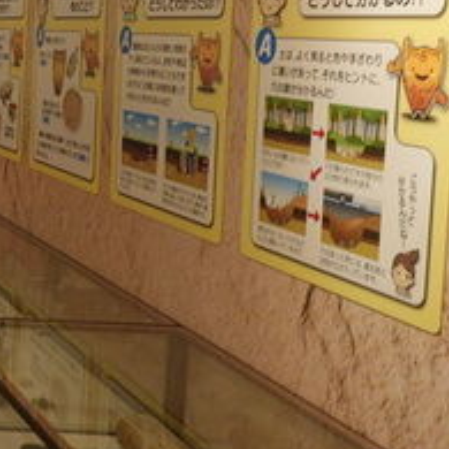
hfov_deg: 16.9
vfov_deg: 24.0
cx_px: -487
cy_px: 102
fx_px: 1042
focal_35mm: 71
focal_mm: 7.6
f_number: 2
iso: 400
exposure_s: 1/80
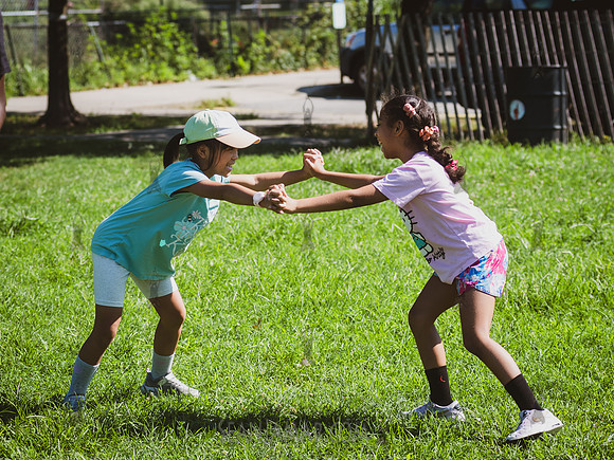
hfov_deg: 15.4
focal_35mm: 128
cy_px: 204
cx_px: 296
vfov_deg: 11.6
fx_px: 2276
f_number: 4
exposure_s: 1/1250
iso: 200
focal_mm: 92
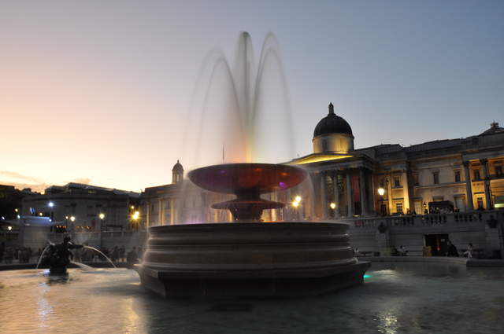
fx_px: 378
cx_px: 252
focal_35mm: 27
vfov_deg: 47.8
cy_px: 167
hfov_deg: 67.4
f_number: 22
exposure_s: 1
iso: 640
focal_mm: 18
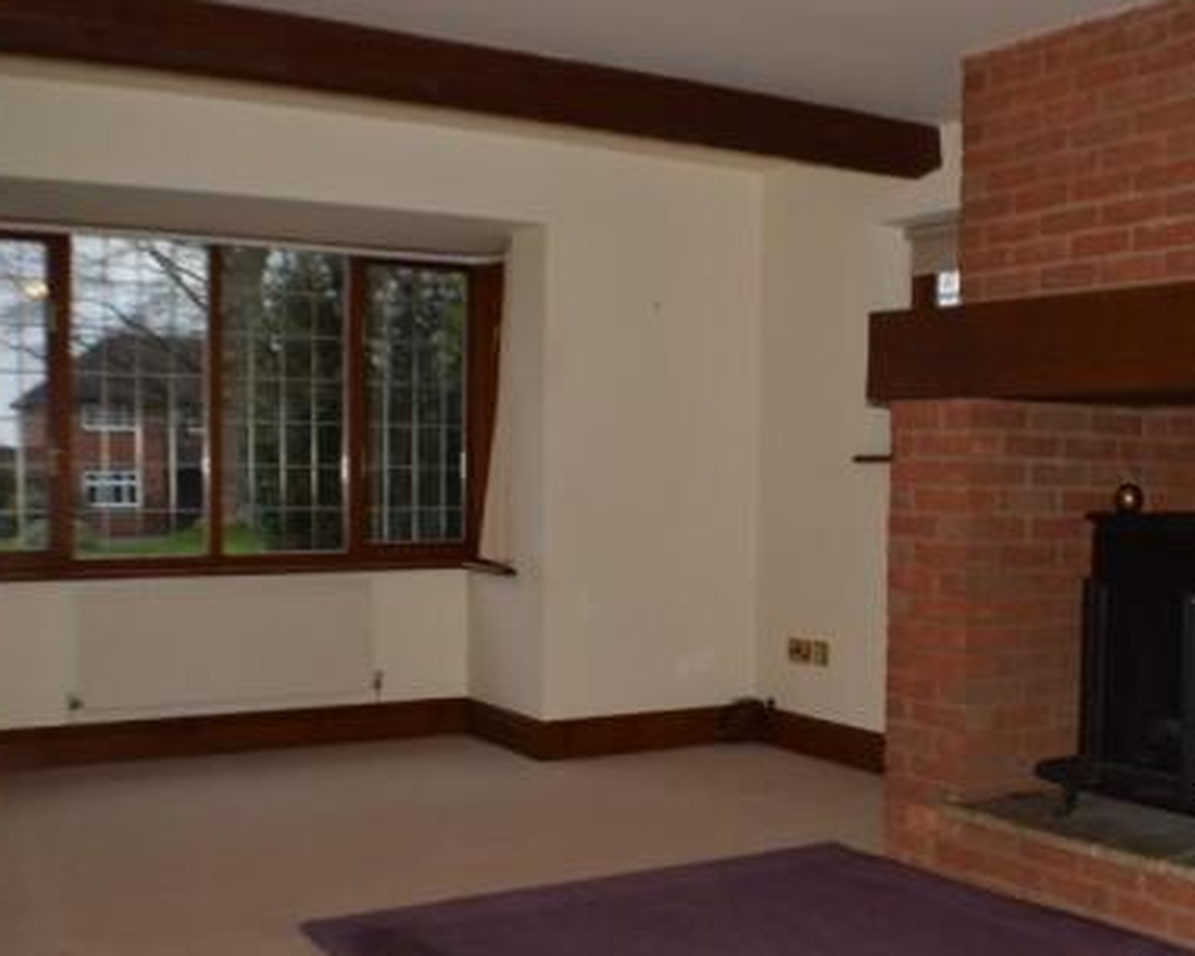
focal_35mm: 56
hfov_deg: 33.1
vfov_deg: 27.1
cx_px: 888
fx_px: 1974
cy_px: 637
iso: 125
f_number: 7.1
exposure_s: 1/60
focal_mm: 23
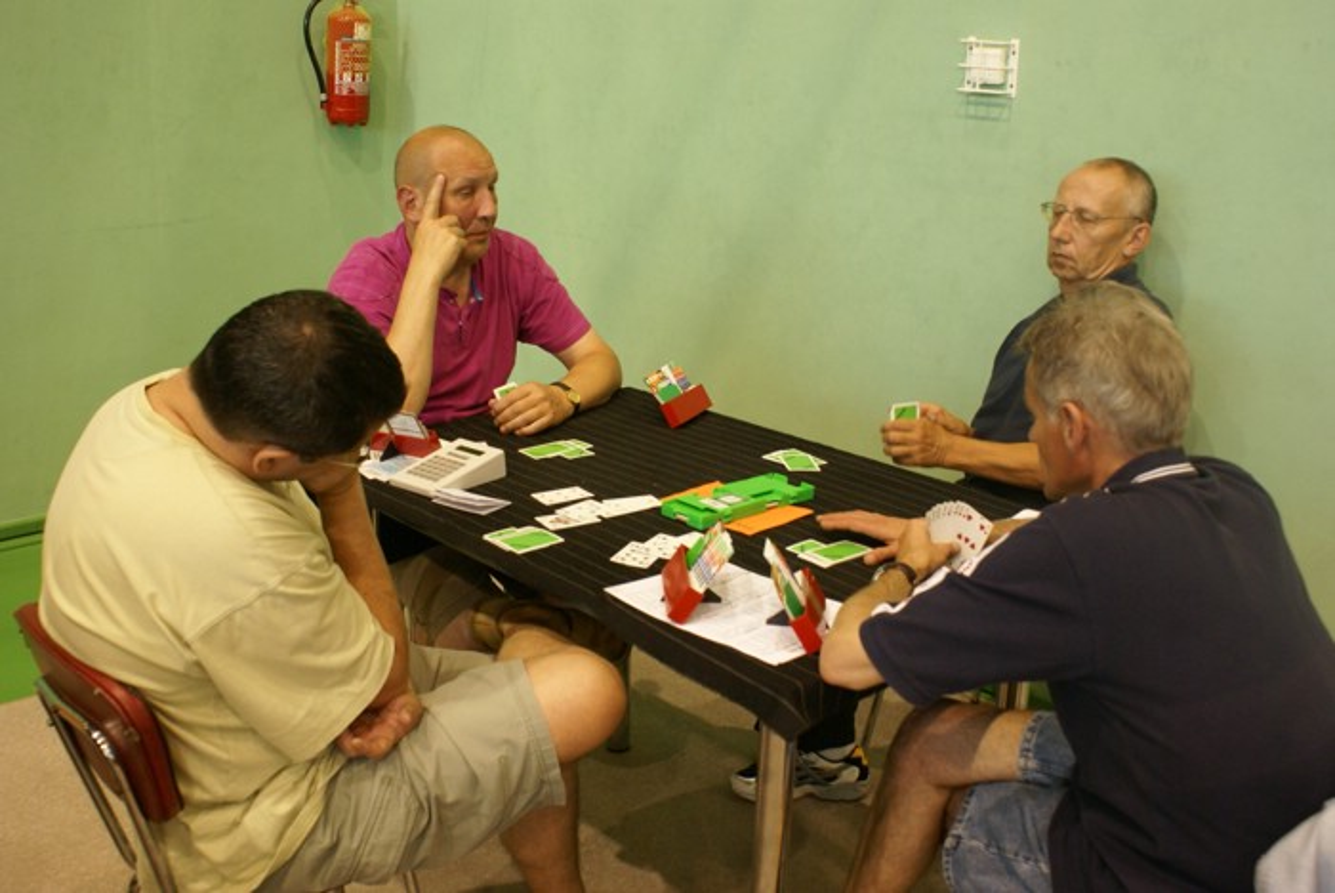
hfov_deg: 53.1
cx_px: 668
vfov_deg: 36.9
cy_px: 446
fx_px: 1336
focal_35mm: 36
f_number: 5.6
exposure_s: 1/15
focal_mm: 24
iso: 400
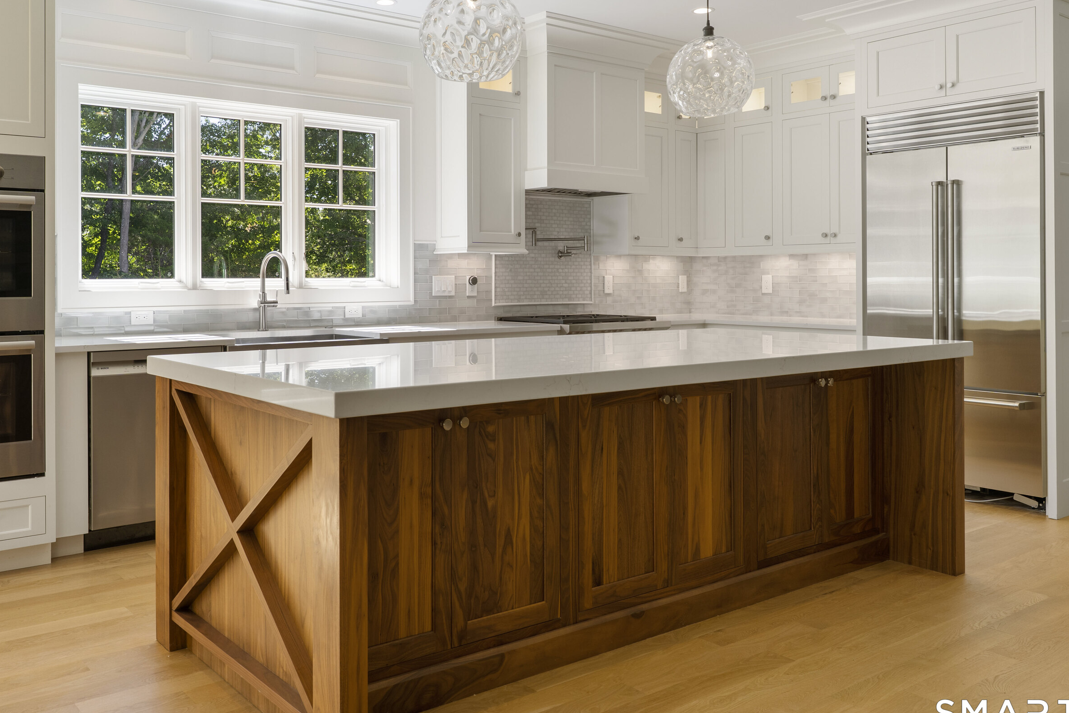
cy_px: 276
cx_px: 450
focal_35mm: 31
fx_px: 921
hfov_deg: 60.0
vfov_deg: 42.1
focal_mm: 24
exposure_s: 1/6
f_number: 8
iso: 320
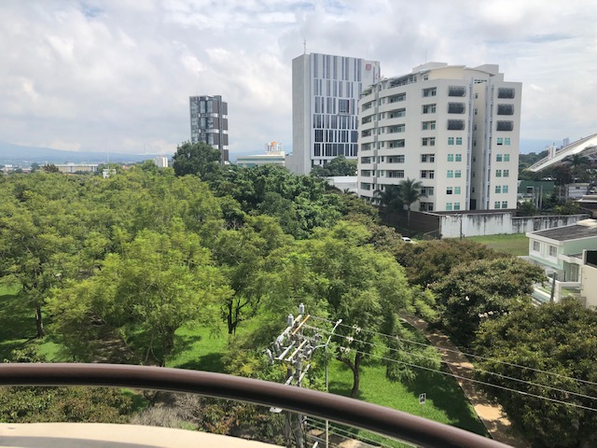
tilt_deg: -7.7
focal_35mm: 28
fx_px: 483
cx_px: 298
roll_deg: +0.3
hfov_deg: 63.4
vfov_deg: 49.7
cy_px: 224
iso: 25
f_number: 1.8
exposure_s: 1/2667
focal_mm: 3.99
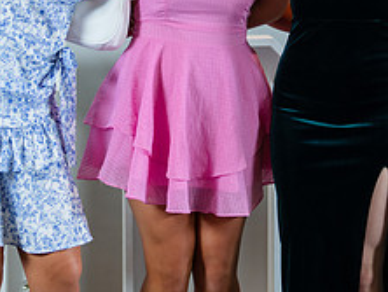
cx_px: 272
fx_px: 1616
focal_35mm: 144
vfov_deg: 10.3
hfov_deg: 13.7
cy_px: 31
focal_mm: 50
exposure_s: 1/320
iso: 500
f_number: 1.2
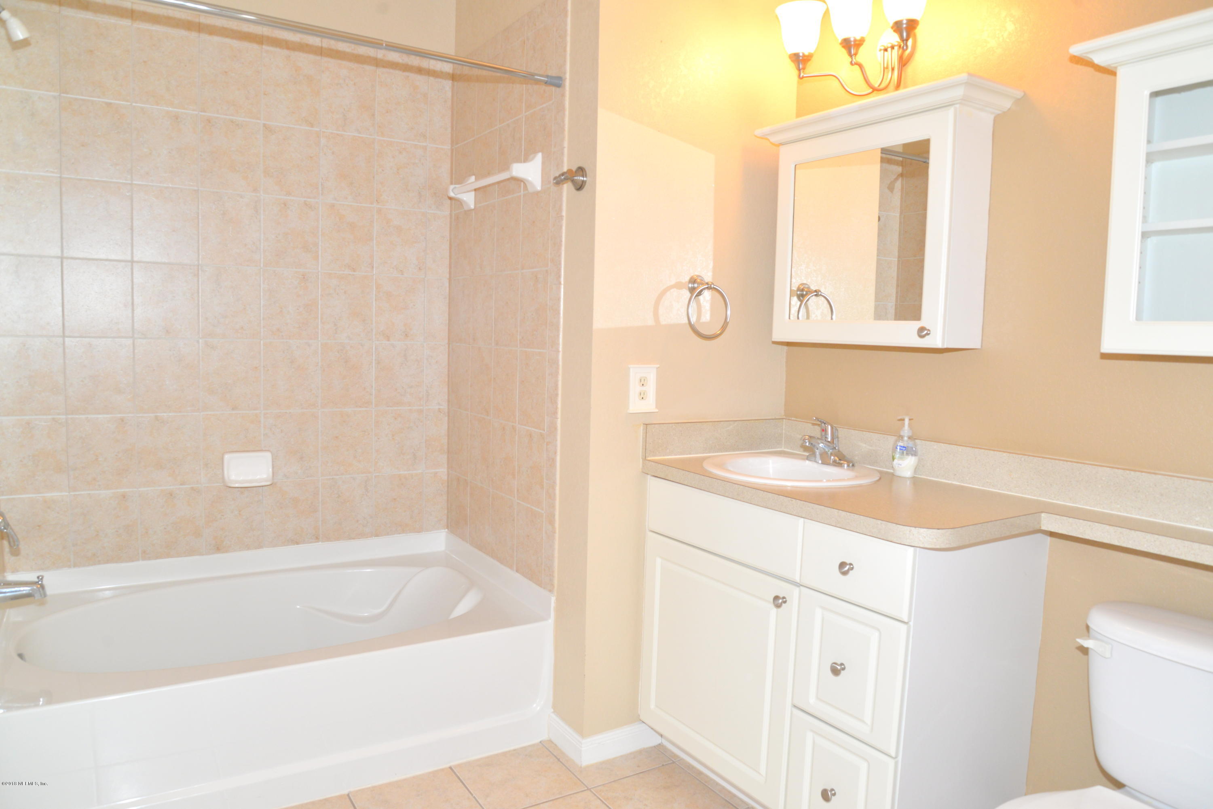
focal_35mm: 24
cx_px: 606
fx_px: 809
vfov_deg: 53.2
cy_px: 404
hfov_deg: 73.7
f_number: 7.1
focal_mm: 24
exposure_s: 1/60
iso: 800
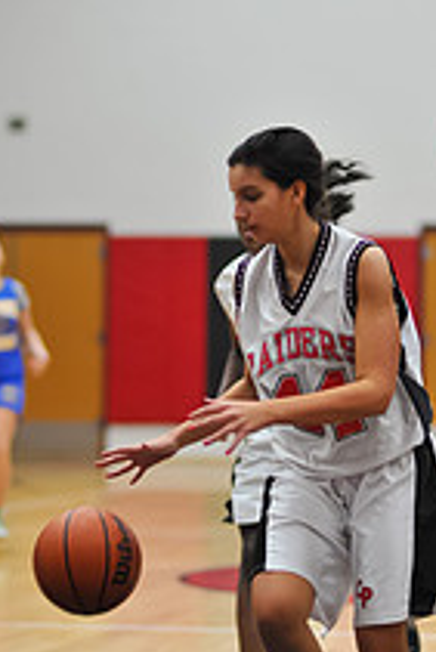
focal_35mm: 181
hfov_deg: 7.6
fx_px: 3283
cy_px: 294
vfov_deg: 11.4
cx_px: 298
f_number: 2
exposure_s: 1/500
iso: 1100
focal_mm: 85
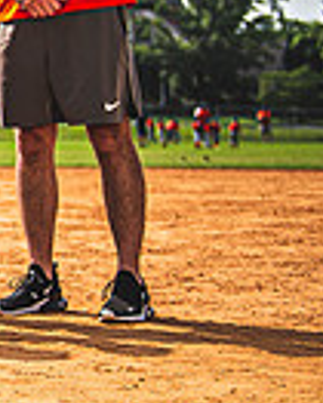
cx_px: -556
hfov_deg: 8.3
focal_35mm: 164
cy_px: 77
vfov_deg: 11.7
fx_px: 1957
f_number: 5.6
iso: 100
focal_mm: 38
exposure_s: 1/2000
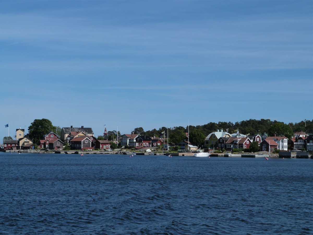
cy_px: 118
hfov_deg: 22.8
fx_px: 778
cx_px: 156
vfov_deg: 17.2
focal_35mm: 86
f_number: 5.6
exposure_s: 1/1000
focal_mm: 15.5
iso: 160
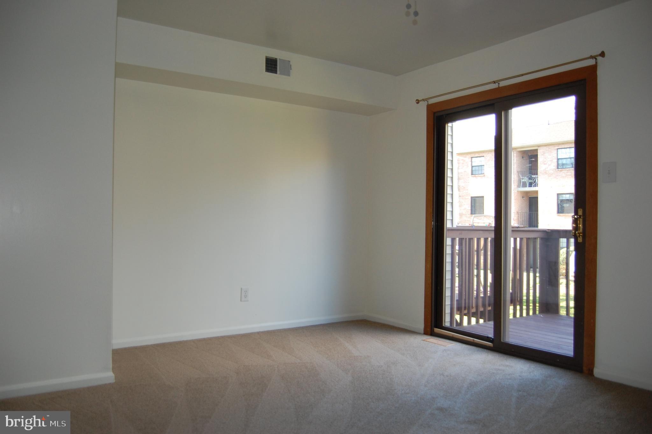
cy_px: 217
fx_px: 488
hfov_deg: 67.4
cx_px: 326
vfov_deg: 47.8
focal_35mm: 27
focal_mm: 18
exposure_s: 1/125
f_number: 3.5
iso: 400
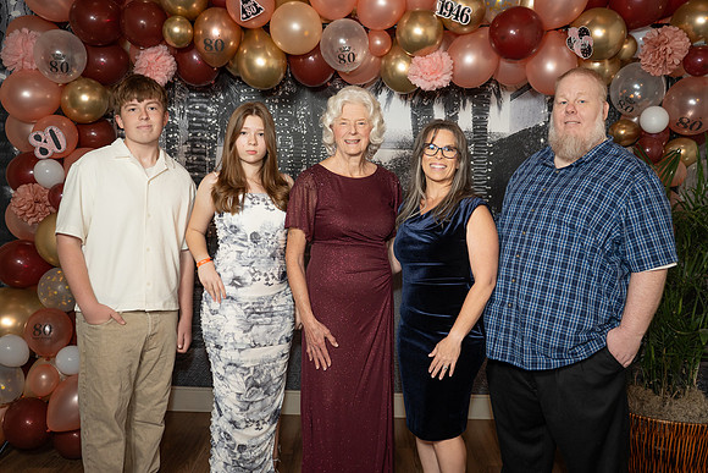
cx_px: 354
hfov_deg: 55.5
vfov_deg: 38.7
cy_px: 236
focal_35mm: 34
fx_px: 673
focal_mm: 34.2
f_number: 2.8
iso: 1000
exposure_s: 1/160
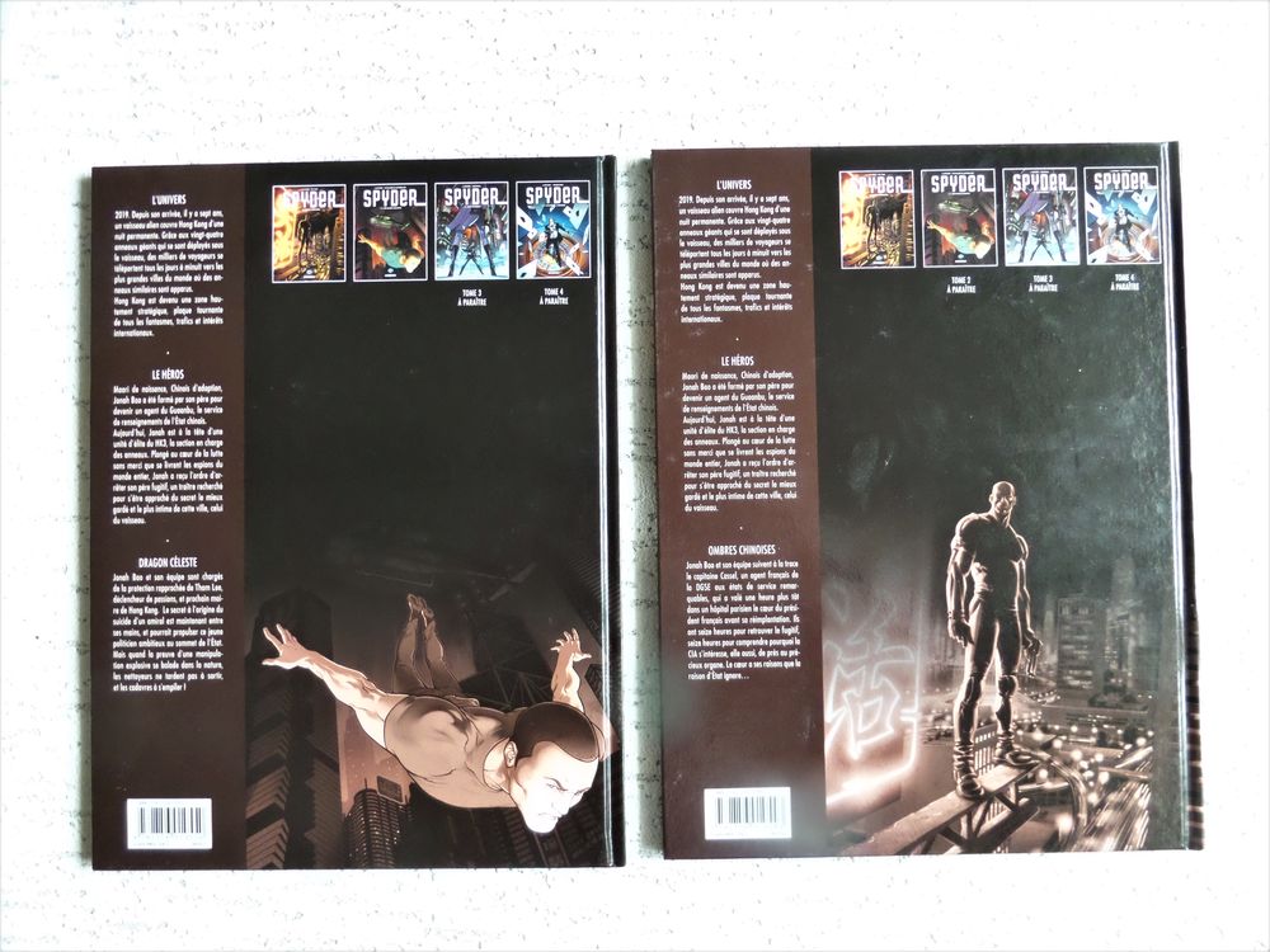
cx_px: 635
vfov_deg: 56.8
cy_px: 476
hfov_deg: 71.6
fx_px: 881
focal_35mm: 24
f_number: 3.2
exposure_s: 1/20
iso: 400
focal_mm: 4
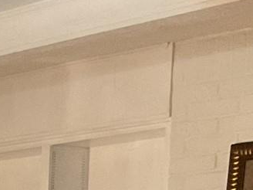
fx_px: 1323
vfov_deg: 7.4
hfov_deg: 10.0
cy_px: 536
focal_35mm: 181
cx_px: -267
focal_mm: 3
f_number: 1.8
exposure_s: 1/60
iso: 250
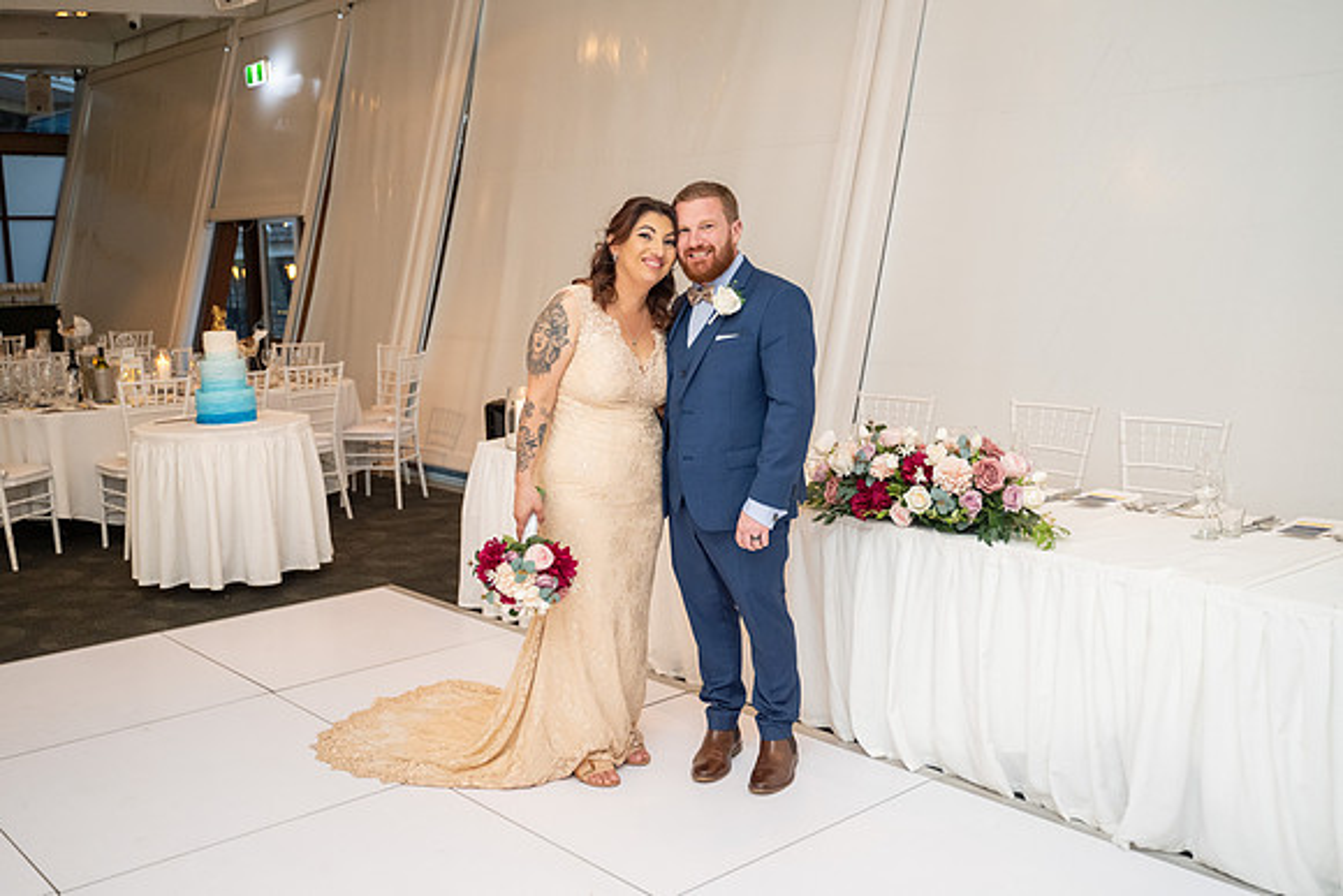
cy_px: 448
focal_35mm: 35
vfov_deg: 37.6
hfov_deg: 54.0
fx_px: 1317
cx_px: 672
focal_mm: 35
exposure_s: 1/200
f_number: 2.8
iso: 800
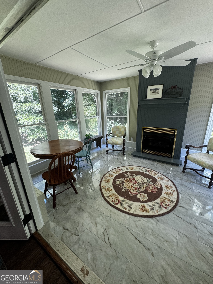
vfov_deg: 102.1
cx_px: 106
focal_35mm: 14
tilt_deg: -16.9
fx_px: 115
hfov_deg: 85.7
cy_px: 142
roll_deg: +3.3
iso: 100
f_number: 2.2
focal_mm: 2.22
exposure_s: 1/99
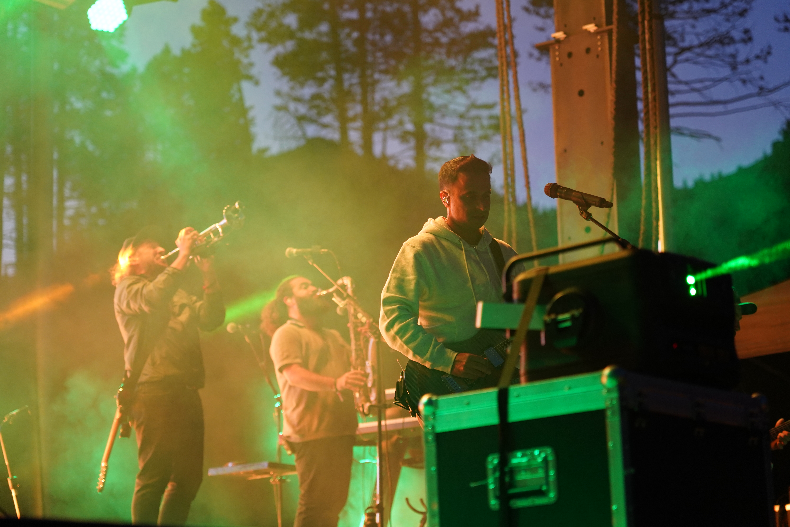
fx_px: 2304
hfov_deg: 19.5
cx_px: 395
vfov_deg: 13.0
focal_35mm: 105
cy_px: 264
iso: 2000
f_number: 4
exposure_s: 1/160
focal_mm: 105
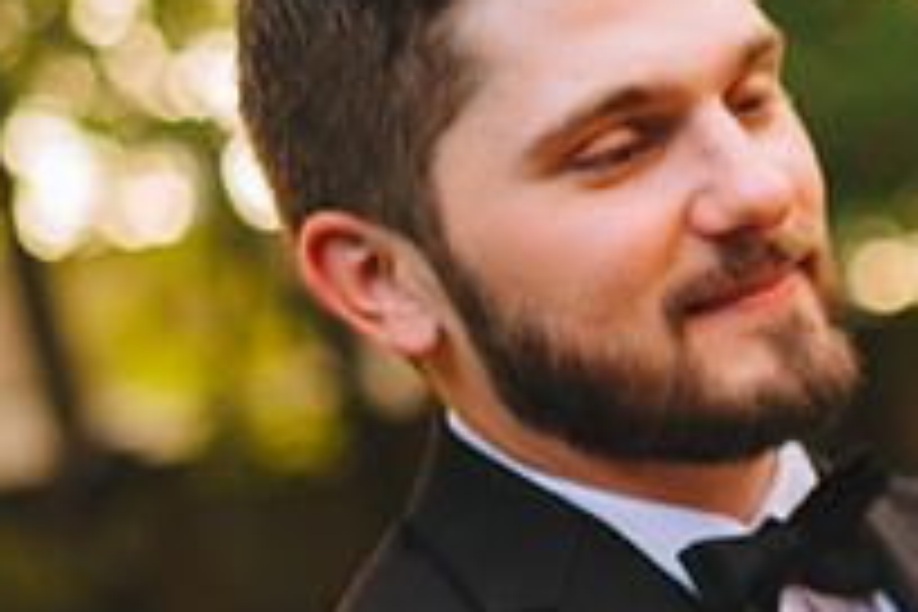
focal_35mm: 142
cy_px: 482
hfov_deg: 13.8
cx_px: 1251
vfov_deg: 9.6
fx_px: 3621
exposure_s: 1/250
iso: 400
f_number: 2
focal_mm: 50
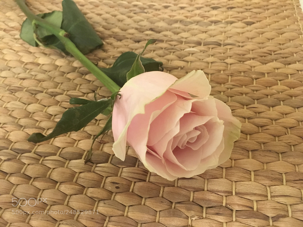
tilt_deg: -48.6
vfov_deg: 48.2
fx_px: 254
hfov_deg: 61.7
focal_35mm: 29
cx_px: 152
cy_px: 114
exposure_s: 1/15
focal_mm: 4.15
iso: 320
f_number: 2.2
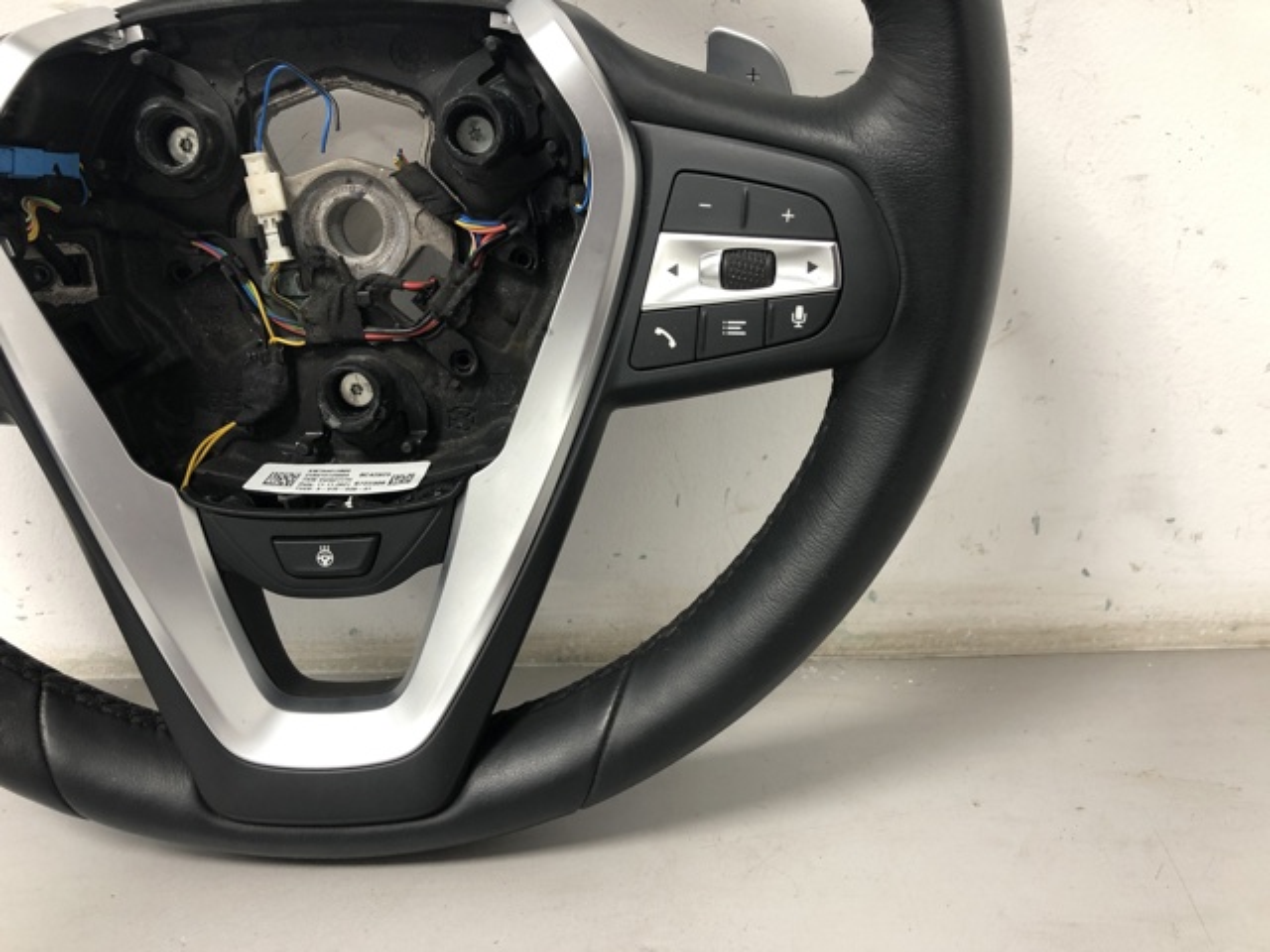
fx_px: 1027
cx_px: 635
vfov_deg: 49.7
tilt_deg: -18.9
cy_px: 476
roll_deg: +2.4
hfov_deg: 63.4
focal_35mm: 28
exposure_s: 1/17
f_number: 1.8
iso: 40
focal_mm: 4
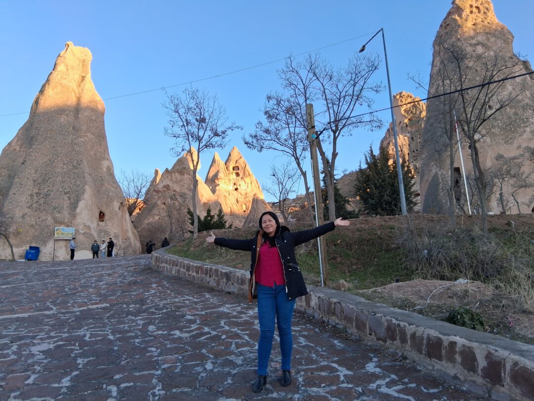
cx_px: 267
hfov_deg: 67.3
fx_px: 401
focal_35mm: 26
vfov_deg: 53.1
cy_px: 200
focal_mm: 3.98
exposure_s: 1/120
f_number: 1.8
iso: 25
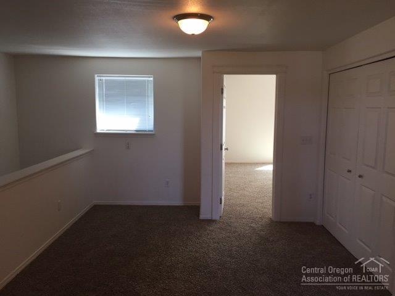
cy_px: 148
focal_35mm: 29
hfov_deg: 61.7
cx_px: 198
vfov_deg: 48.2
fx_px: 331
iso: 40
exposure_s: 1/30
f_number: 2.2
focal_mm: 4.15
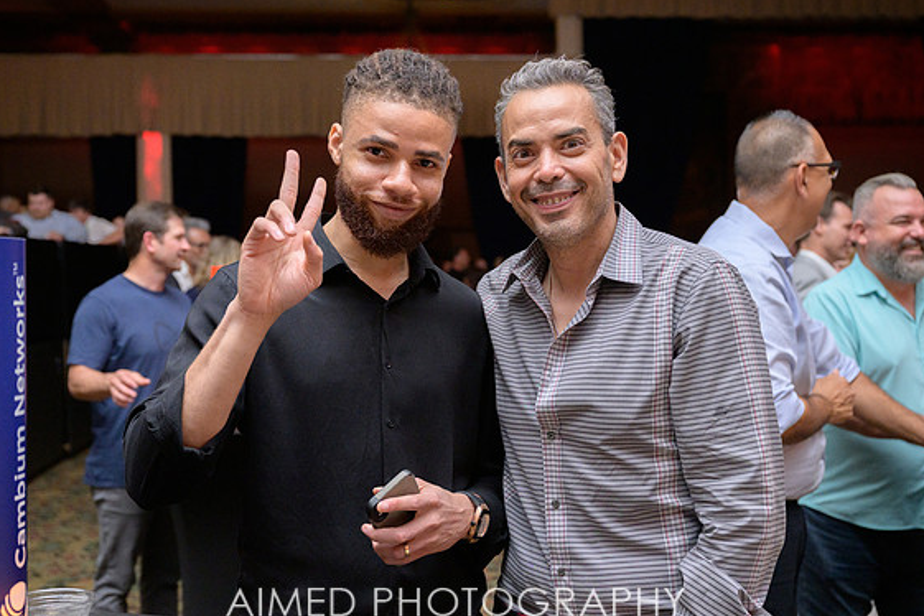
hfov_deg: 41.1
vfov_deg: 28.1
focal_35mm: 48
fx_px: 1232
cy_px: 301
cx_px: 462
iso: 2000
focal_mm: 44
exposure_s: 1/200
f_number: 4
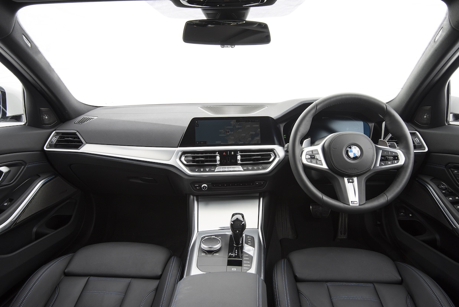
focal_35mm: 21
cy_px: 154
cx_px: 230
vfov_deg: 59.5
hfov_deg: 81.2
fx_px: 268
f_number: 13
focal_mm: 21
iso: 400
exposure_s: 1/50
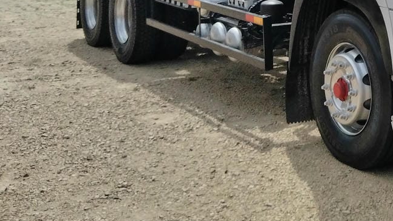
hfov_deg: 26.6
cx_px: 476
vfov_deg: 16.1
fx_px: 729
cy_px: -87
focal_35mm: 70
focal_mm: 4.25
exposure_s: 1/2567
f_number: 1.8
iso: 100
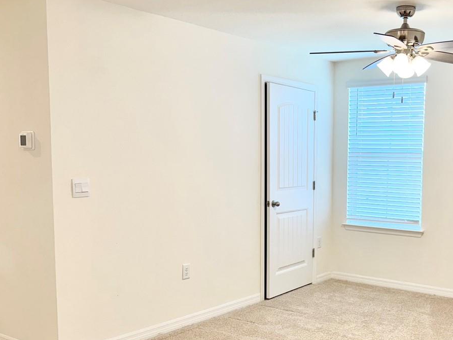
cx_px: 323
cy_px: 211
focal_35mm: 43
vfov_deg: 33.5
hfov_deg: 42.9
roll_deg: -0.7
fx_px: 563
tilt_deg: -5.3
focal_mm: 6.76
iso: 100
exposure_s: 1/120
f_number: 1.78
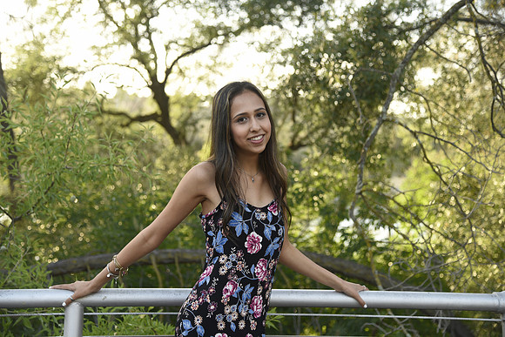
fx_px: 814
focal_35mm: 58
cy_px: 168
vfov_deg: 23.4
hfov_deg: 34.5
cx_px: 252
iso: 320
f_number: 4
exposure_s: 1/200
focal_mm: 58
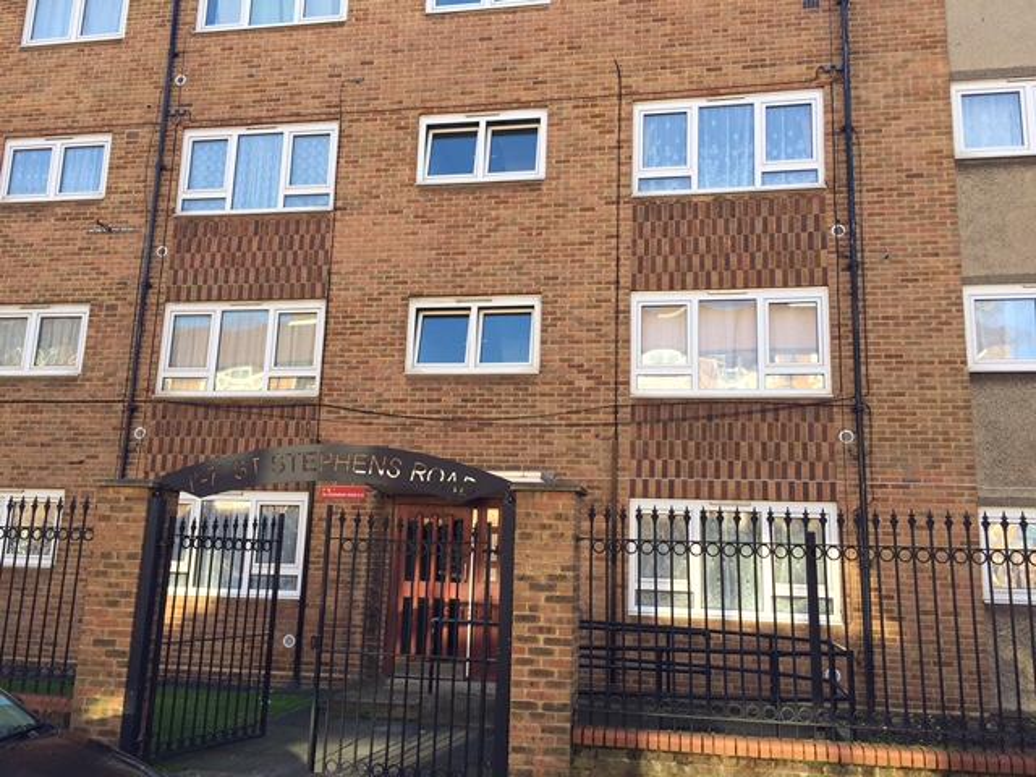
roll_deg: -1.9
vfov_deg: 48.2
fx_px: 868
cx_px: 518
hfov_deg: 61.7
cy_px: 388
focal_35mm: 29
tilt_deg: +11.3
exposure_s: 1/377
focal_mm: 4.15
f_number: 2.2
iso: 32
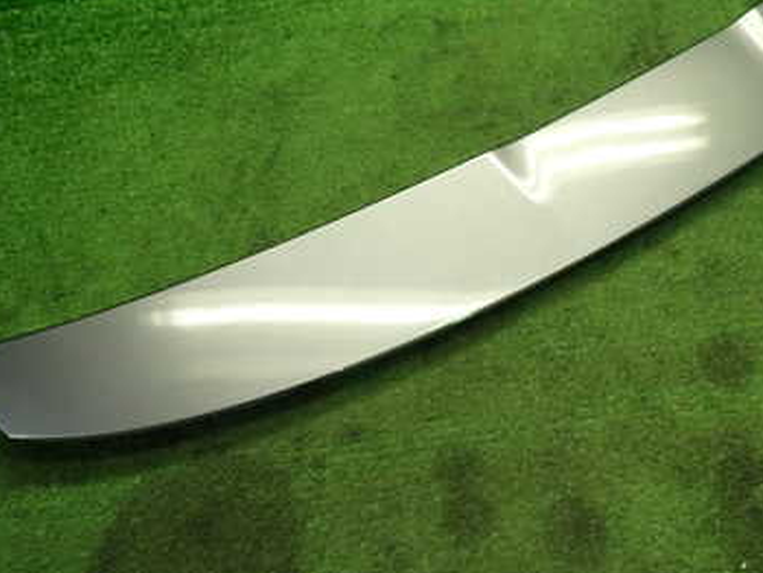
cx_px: 527
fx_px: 948
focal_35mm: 43
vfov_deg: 33.2
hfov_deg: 43.0
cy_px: 171
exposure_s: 1/60
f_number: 2
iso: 200
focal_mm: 4.5
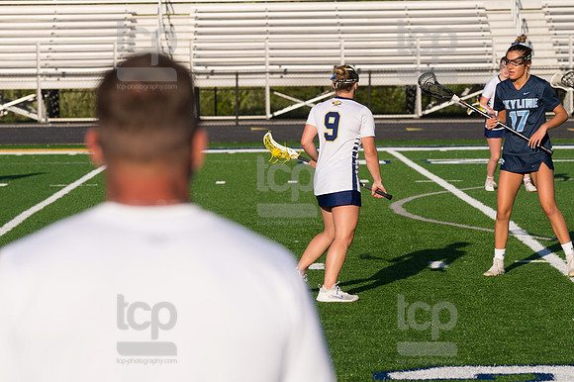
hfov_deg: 10.2
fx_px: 3219
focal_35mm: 202
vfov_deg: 6.8
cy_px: 191
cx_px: 287
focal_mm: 135
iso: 250
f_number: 5.6
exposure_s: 1/1600
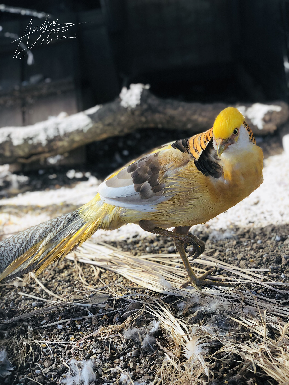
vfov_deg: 36.8
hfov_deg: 28.0
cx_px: 144
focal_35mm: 52
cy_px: 192
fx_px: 579
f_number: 2.4
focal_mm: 6
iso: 20
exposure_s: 1/60
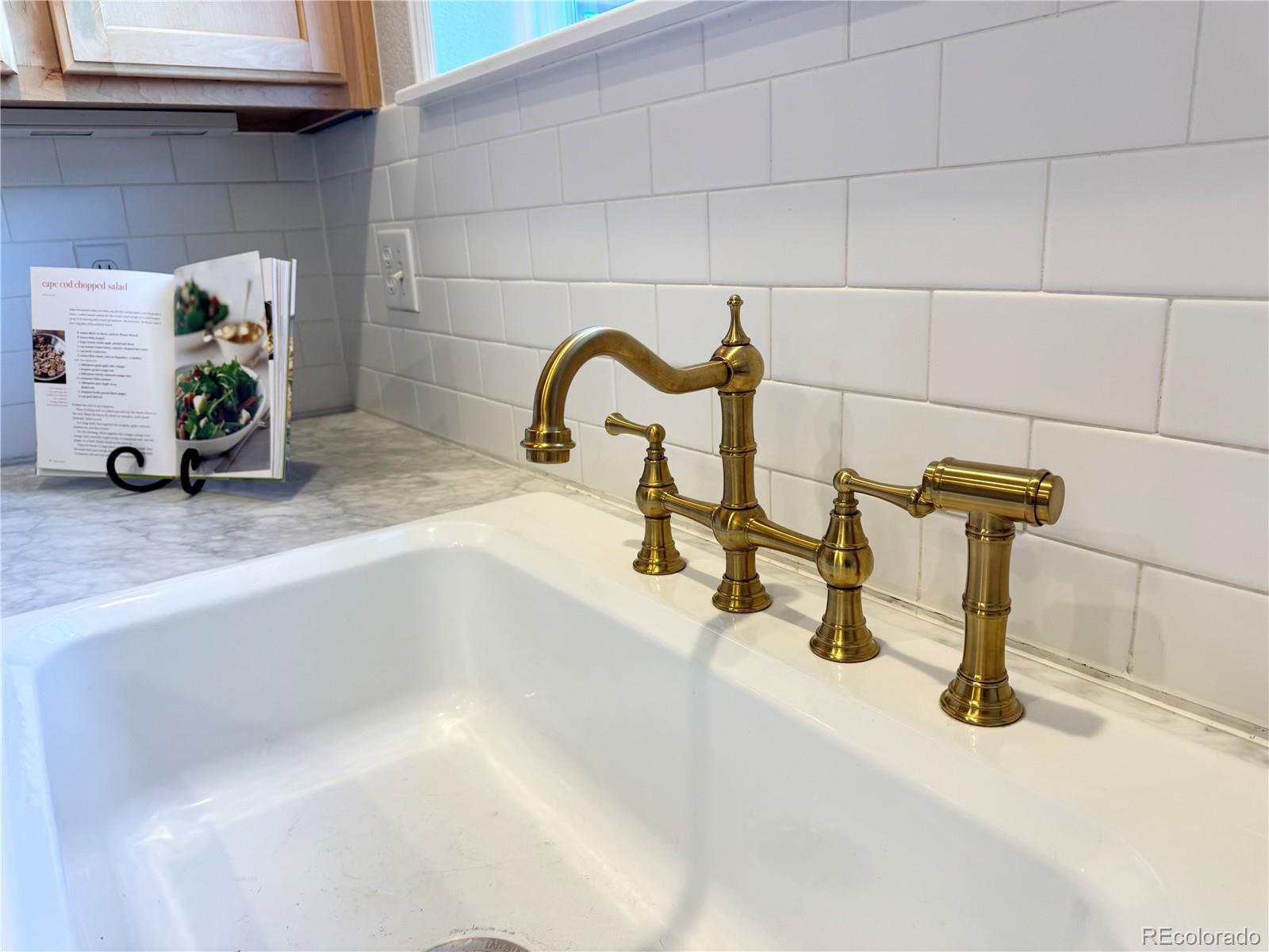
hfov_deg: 71.6
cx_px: 634
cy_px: 476
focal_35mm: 24
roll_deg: +2.6
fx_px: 880
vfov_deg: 56.8
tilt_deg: -15.8
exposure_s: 1/120
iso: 125
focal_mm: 6.76
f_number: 1.78
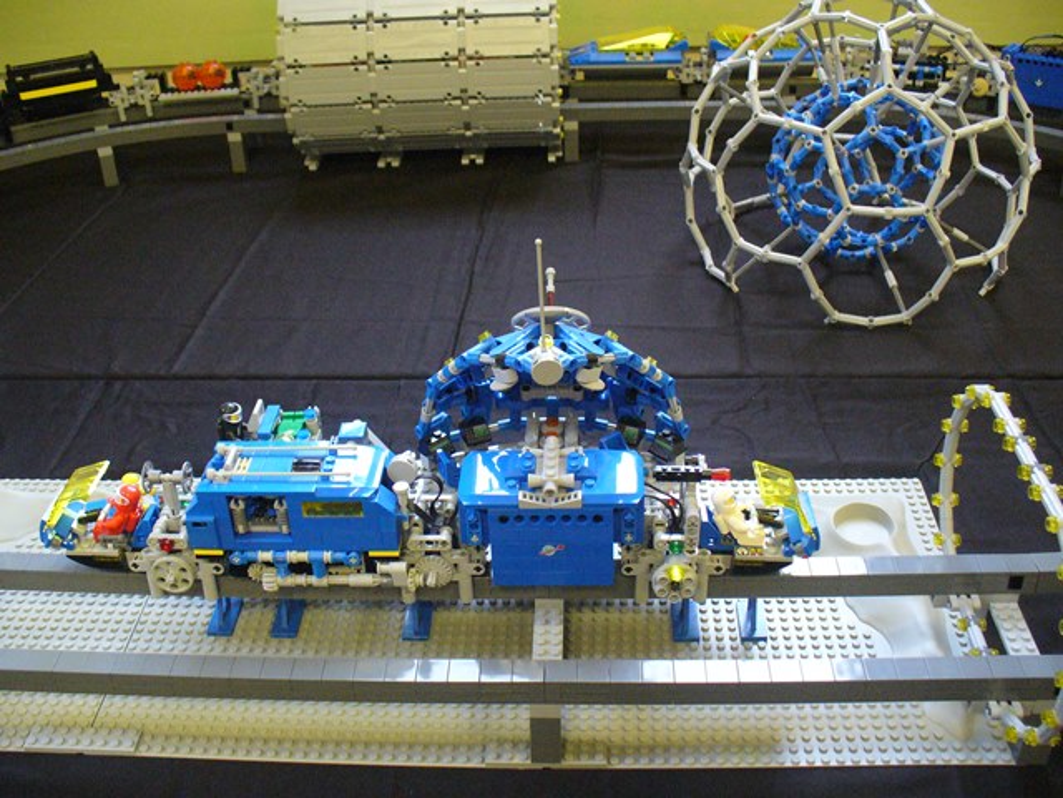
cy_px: 399
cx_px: 532
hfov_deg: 50.1
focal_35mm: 37
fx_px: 1136
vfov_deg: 38.7
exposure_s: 1/20
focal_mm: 6.1
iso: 400
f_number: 2.8
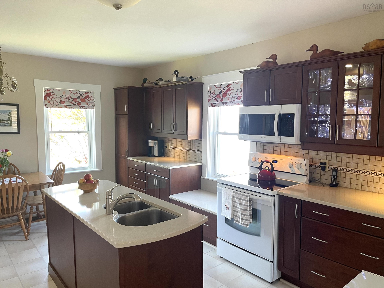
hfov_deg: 67.3
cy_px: 144
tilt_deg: -5.5
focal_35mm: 26
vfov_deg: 53.1
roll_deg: +0.9
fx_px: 288
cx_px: 192
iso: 100
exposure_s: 1/60
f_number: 1.6
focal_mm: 5.1
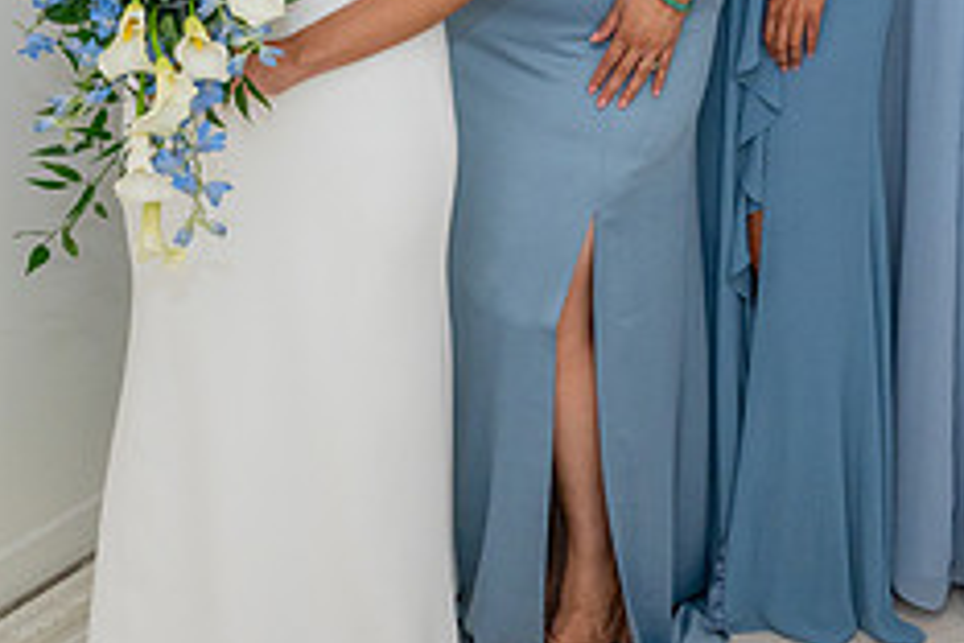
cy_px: -126
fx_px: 1928
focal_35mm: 72
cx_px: 877
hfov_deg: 27.0
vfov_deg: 18.0
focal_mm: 29
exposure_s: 1/200
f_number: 9
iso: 800
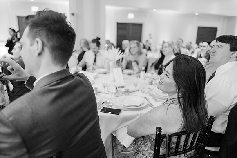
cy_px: 79
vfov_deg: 53.2
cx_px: 118
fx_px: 158
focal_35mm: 24
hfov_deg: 73.7
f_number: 1.4
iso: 4000
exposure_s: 1/200
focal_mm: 24
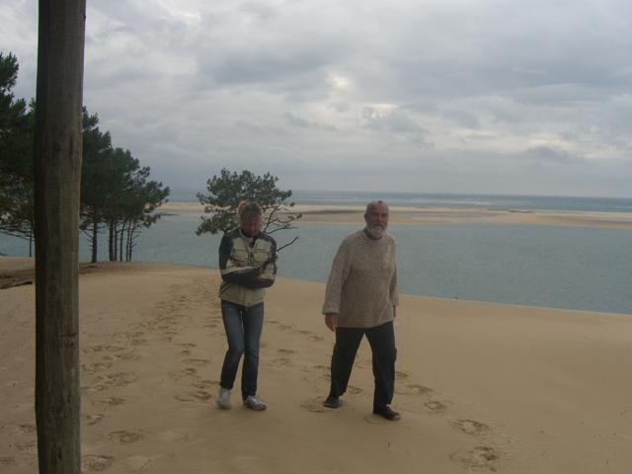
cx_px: 316
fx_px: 694
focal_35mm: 38
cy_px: 237
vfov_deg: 37.7
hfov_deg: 49.0
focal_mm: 7.9
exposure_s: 1/320
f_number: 4
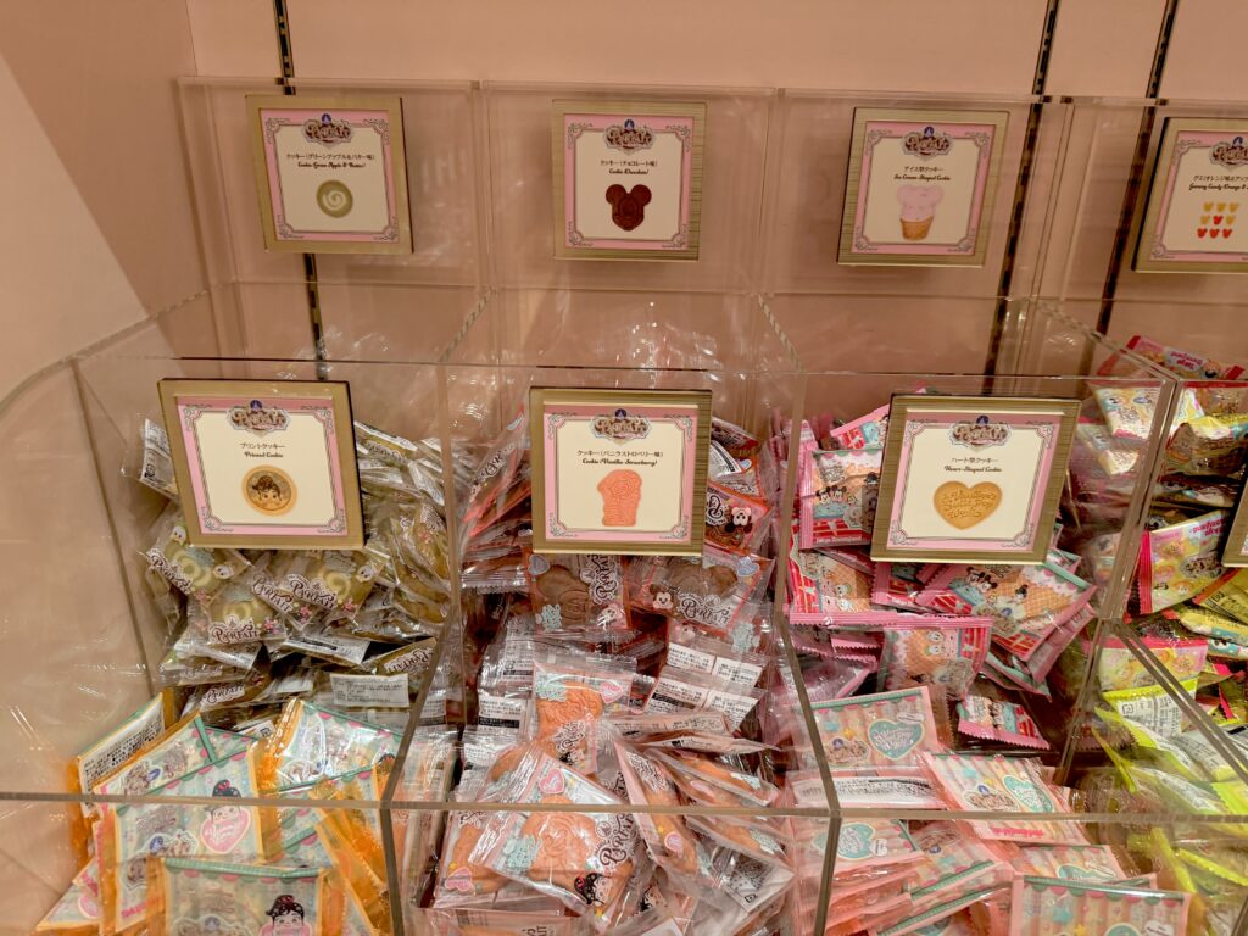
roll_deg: -0.5
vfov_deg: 56.8
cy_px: 468
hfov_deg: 71.6
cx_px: 624
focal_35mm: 24
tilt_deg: -23.9
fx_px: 865
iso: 320
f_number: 1.78
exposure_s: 1/50
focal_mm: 6.76
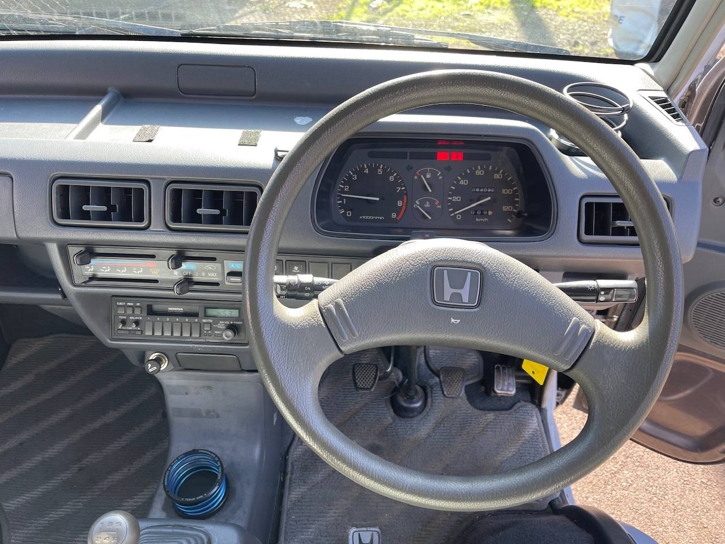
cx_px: 362
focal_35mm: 25
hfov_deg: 69.4
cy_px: 272
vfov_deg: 54.9
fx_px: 524
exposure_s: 1/121
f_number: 1.6
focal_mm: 5.1
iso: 40
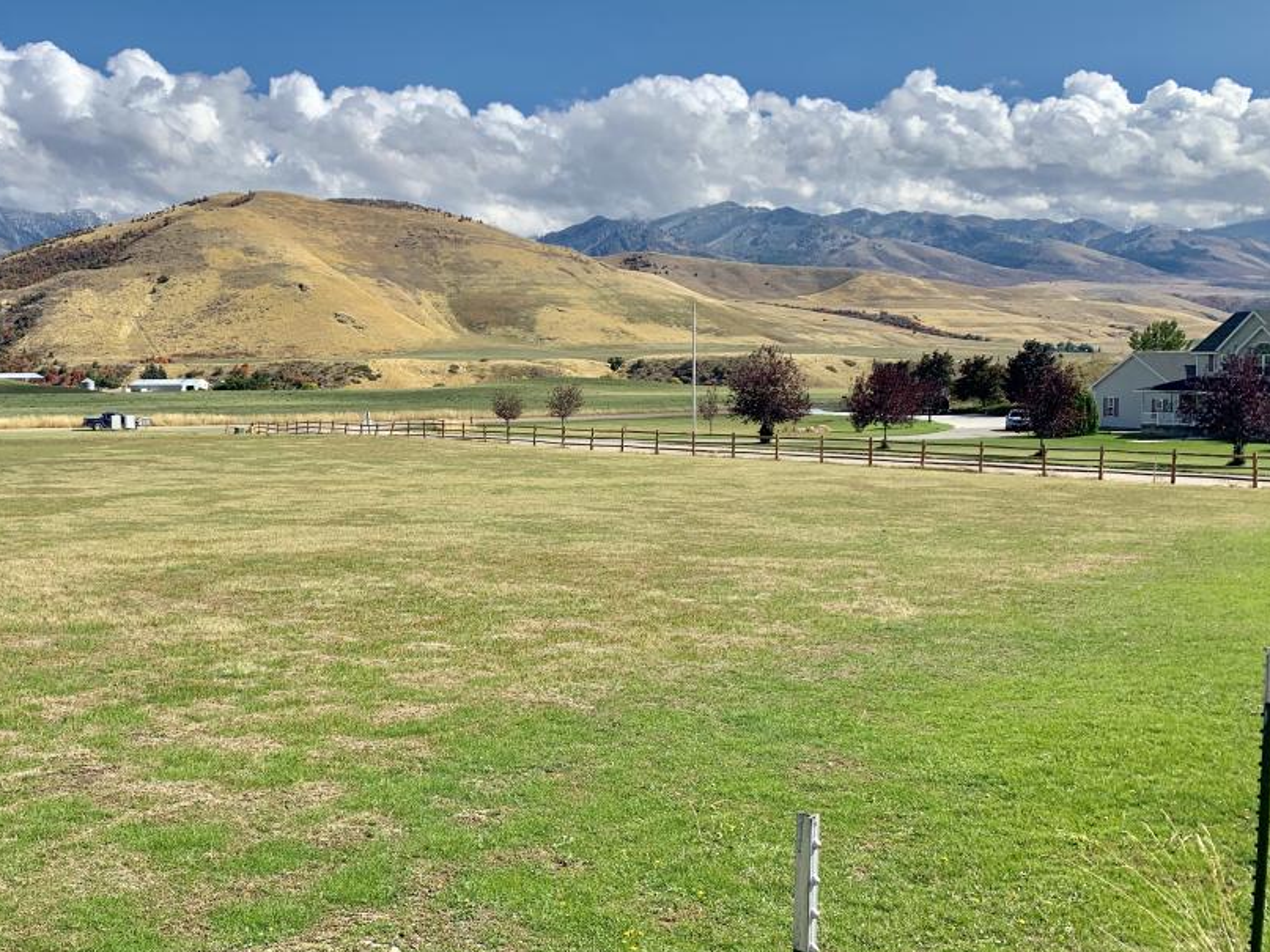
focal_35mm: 33
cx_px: 471
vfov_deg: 42.9
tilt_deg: -3.5
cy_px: 439
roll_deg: +0.0
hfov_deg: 54.7
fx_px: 1211
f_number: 1.8
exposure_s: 1/2833
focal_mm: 4.25
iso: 25
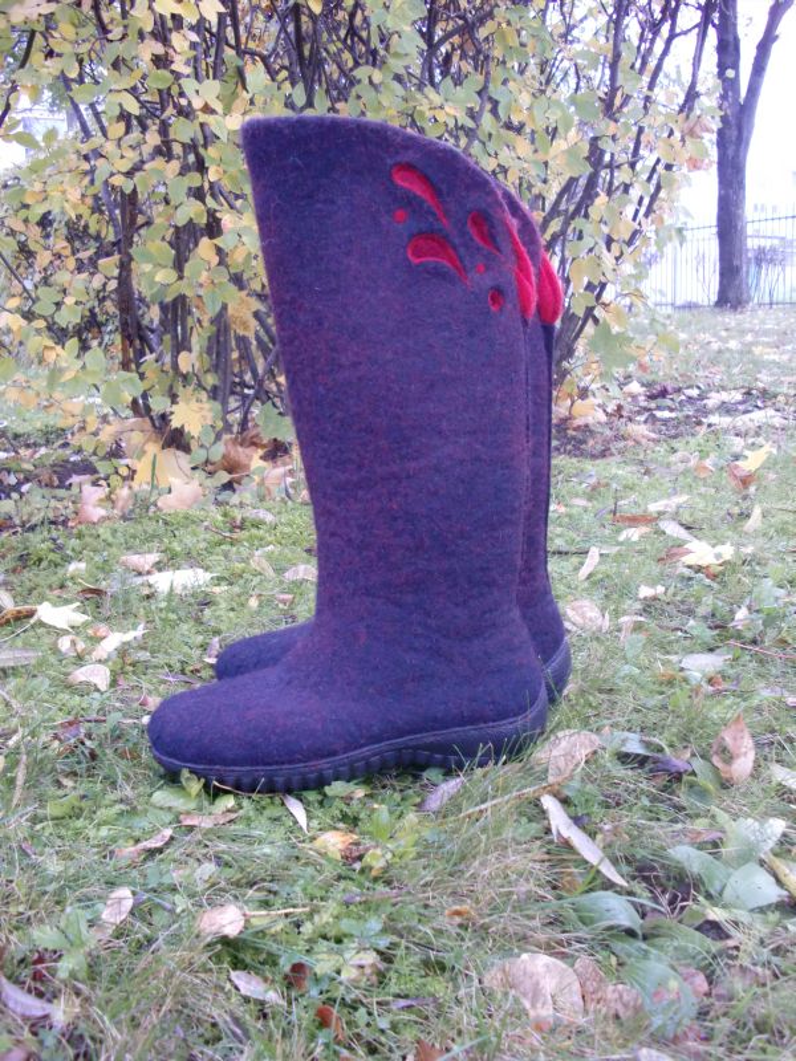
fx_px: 1104
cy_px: 530
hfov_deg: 39.7
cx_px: 398
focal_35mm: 36
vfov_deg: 51.4
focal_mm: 6.3
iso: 320
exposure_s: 1/60
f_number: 2.8
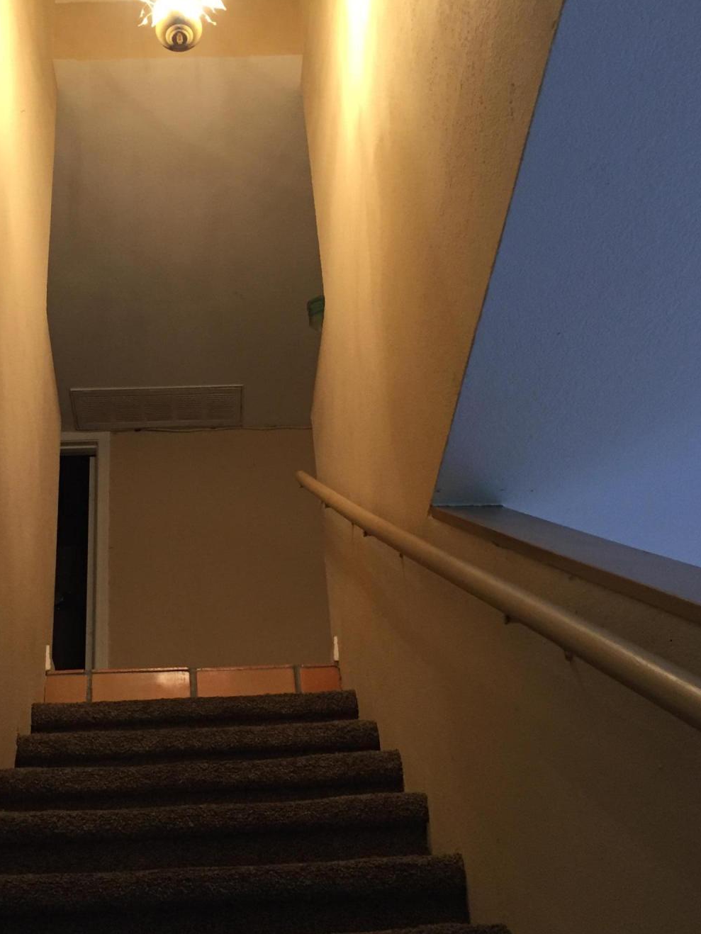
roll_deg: +3.7
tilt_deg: +33.1
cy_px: 498
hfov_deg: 32.6
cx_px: 234
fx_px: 1188
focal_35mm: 44
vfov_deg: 42.9
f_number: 2.2
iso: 125
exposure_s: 1/30
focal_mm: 4.15
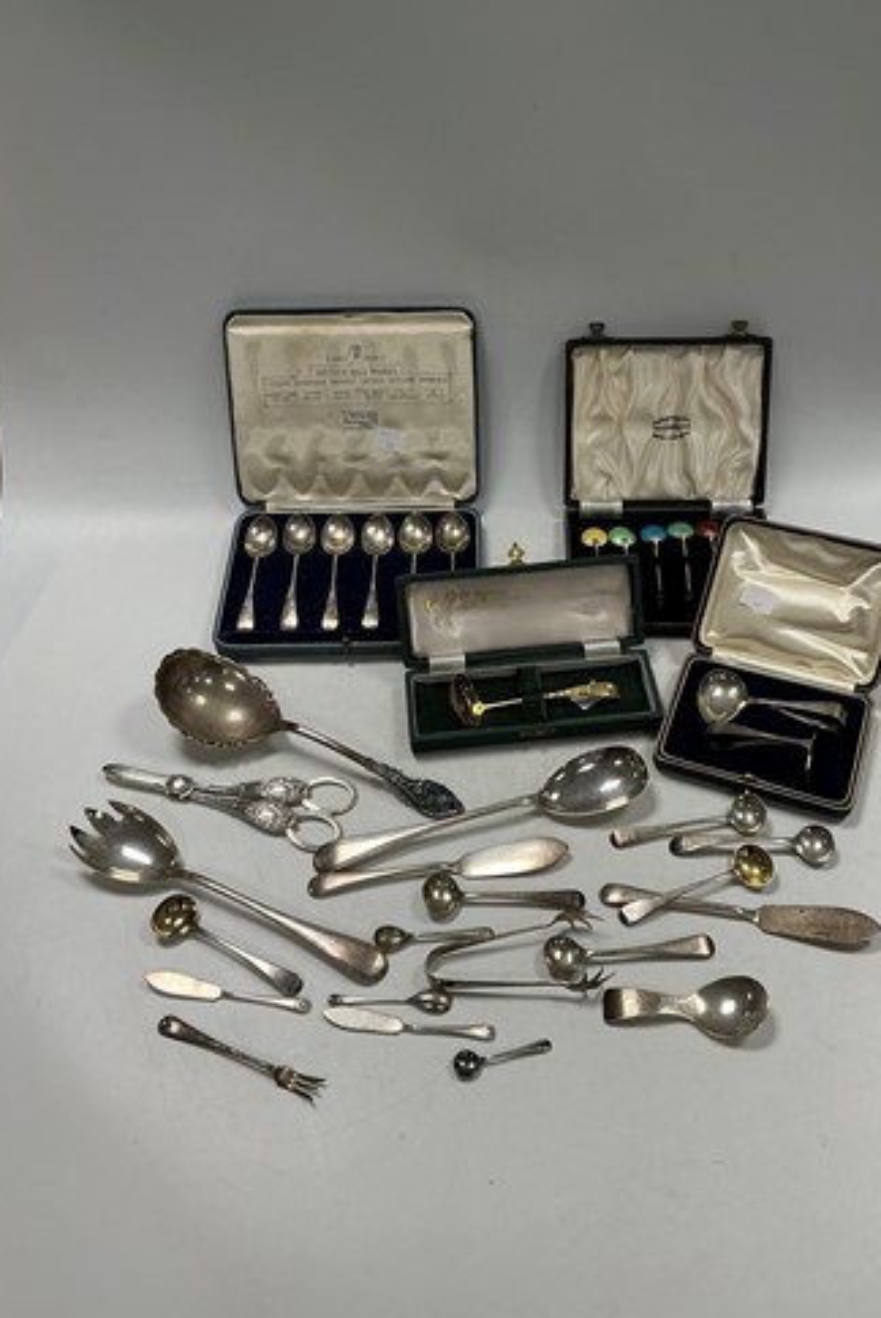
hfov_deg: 43.6
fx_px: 1100
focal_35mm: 30
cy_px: 671
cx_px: 499
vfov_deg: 61.9
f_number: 1.8
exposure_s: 1/122
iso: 40
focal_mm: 3
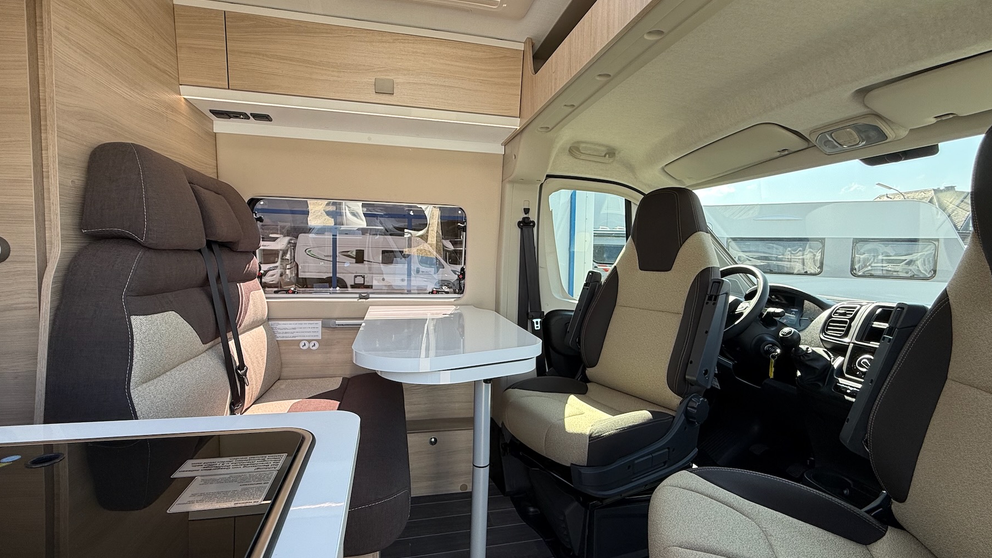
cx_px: 489
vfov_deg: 63.9
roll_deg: -1.0
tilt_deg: -2.4
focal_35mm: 17
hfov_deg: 95.9
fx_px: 447
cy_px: 282
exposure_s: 1/268
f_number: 2.2
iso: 50
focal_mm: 2.22
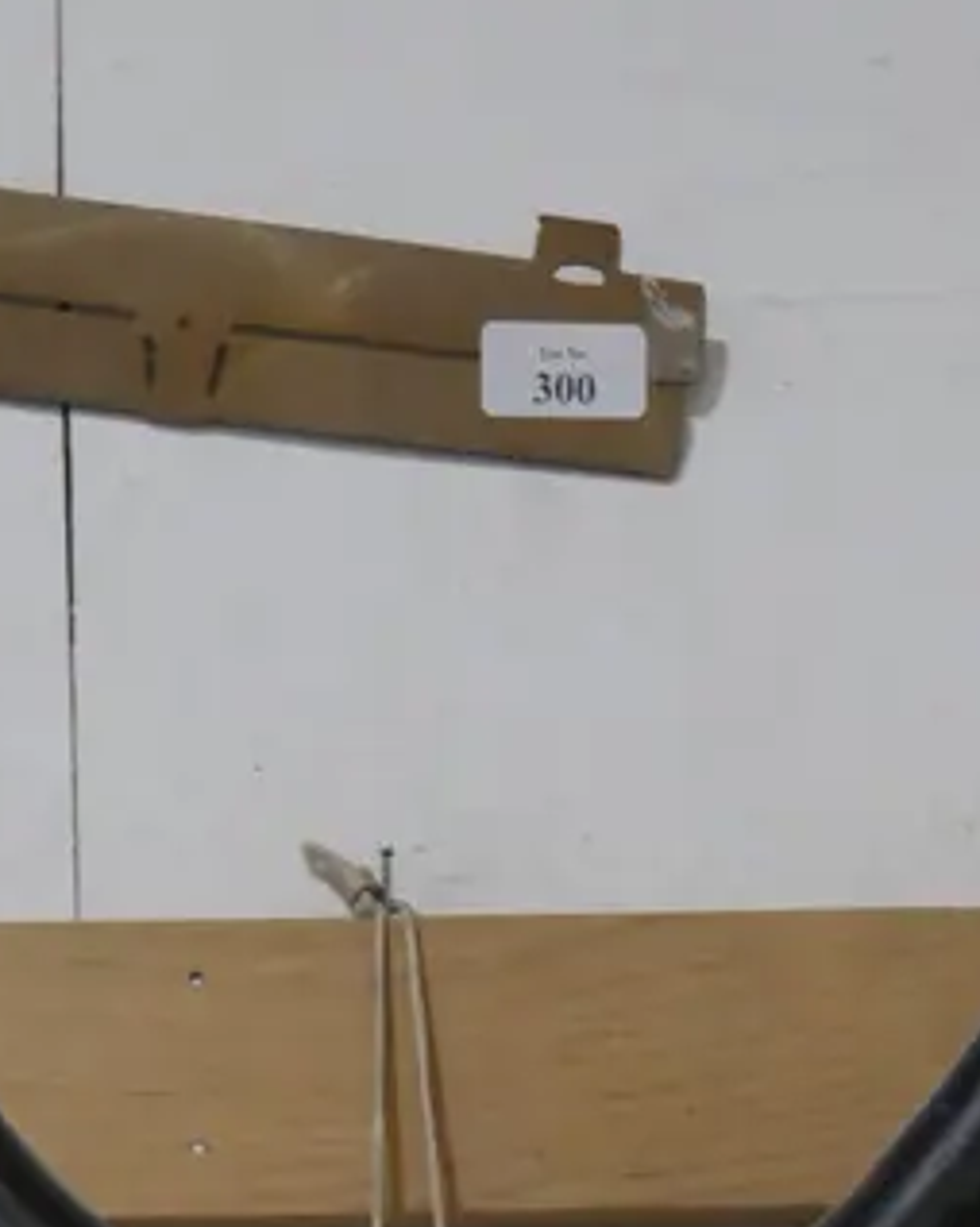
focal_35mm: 132
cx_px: 776
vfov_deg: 13.7
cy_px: 1829
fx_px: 4790
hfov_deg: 11.6
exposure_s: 1/60
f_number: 4.6
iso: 1250
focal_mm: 21
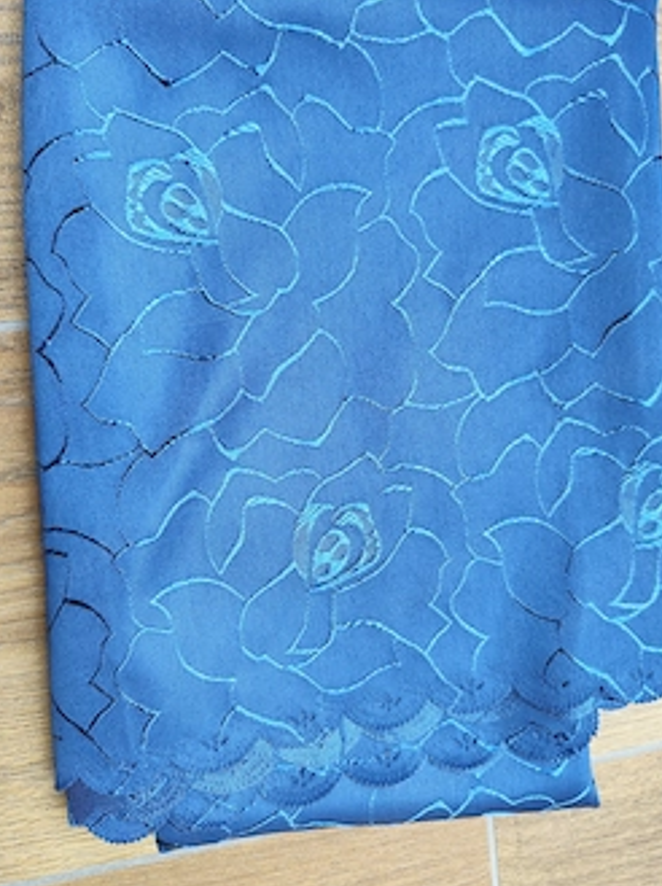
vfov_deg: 63.4
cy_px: 412
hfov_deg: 49.6
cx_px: 347
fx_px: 715
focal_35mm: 28
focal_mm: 6.19
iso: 64
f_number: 1.65
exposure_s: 1/100
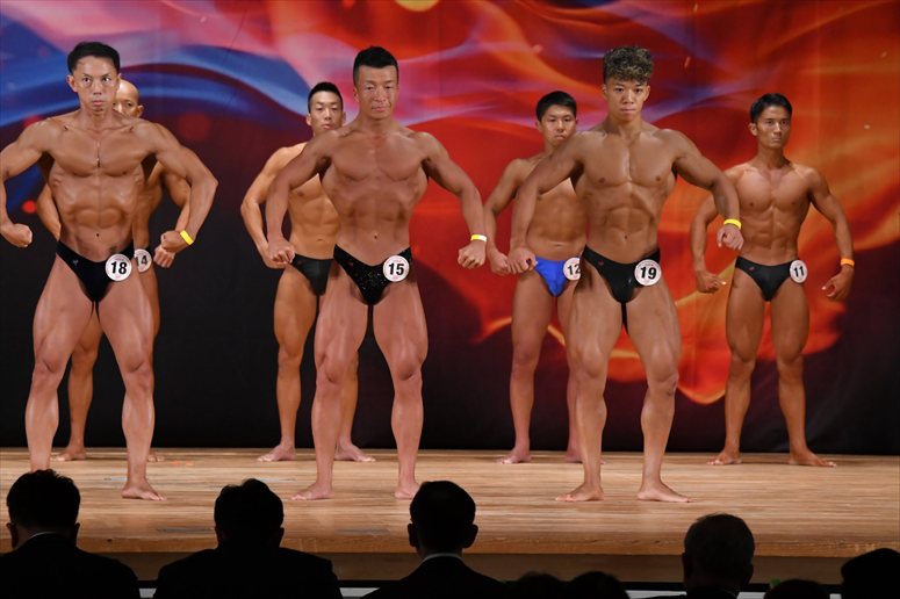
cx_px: 450
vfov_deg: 6.8
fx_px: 5048
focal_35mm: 202
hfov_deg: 10.2
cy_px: 300
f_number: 5.6
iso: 3200
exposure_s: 1/400
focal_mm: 135
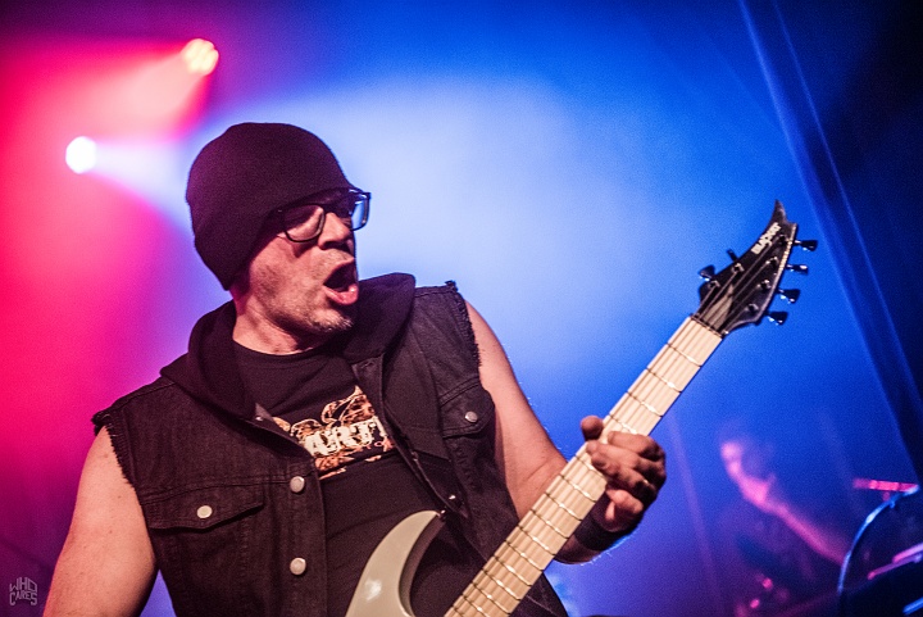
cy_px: 308
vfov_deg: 19.5
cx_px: 462
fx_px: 1796
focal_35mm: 70
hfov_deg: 28.8
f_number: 2.8
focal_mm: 70
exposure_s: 1/100
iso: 1600
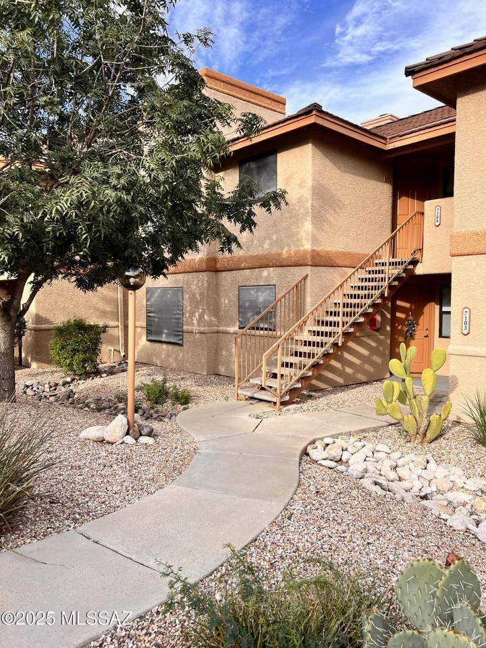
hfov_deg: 53.1
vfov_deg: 67.3
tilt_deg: -2.6
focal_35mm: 26
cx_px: 243
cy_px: 324
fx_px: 487
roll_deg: -0.5
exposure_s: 1/1361
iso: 50
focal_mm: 5.7
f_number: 1.5
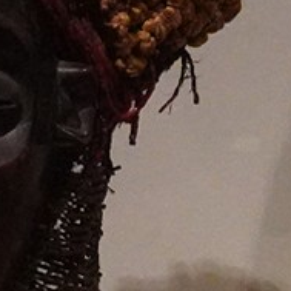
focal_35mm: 315
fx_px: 2996
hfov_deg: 5.4
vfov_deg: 5.6
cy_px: 86
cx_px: 656
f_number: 5
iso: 10000
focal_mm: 35
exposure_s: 1/100
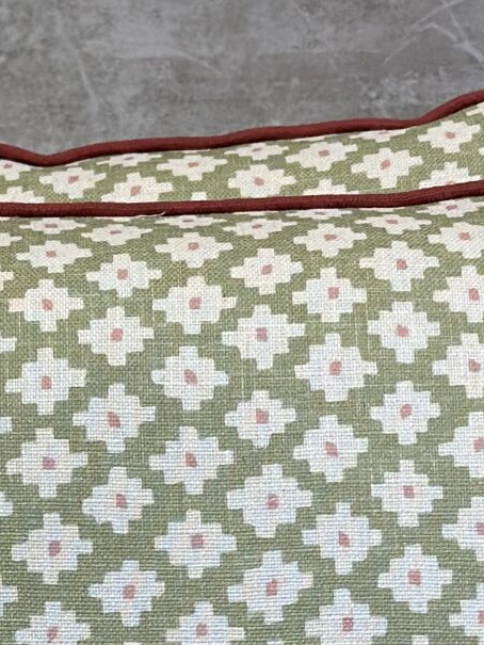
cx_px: 19
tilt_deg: -14.8
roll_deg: +2.2
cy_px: 546
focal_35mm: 203
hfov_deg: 7.3
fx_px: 3783
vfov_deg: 9.7
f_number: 1.78
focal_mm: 6.86
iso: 80
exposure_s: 1/276
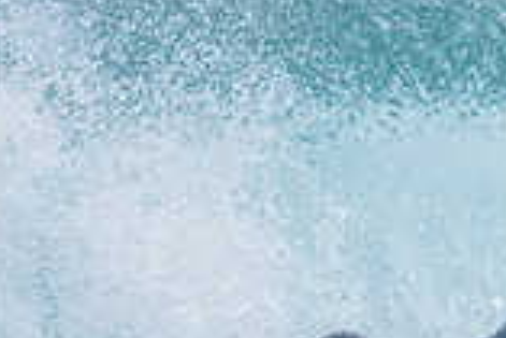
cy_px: 444
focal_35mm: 2268
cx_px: 215
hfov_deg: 0.9
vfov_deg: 0.6
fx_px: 31907
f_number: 5.6
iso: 560
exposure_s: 1/2000
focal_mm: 500
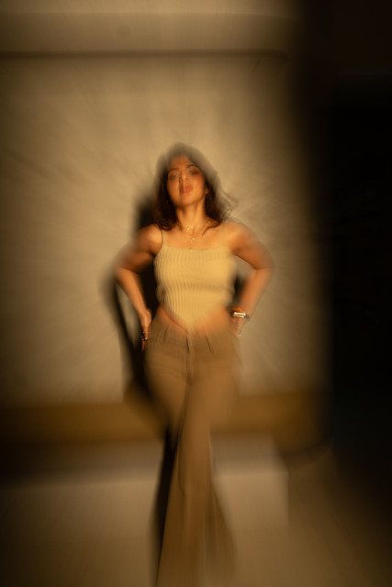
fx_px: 310
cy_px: 294
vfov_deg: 86.9
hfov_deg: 64.6
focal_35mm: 19
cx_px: 196
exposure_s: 1/8
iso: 320
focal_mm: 19
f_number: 3.5
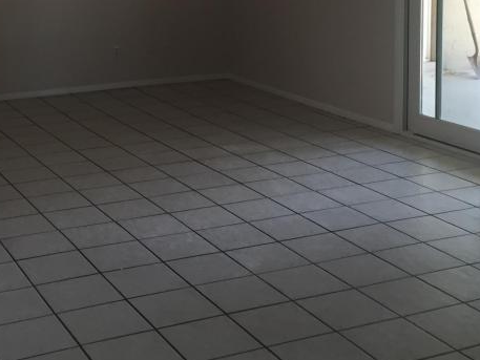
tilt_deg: -7.4
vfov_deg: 22.0
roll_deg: +0.6
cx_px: 154
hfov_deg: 29.6
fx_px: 902
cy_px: 31
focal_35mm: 65
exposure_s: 1/30
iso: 32
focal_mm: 4.15
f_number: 2.2
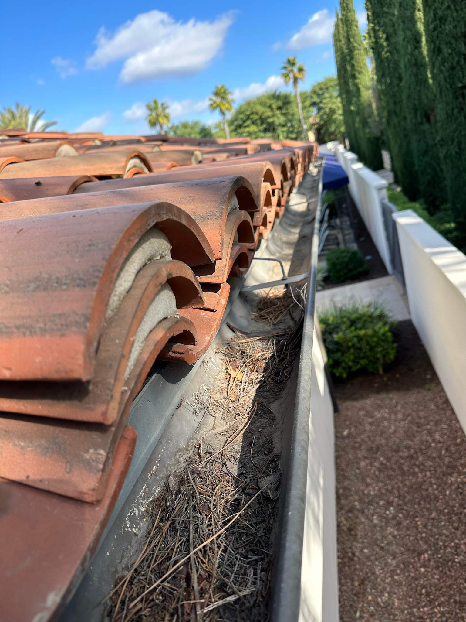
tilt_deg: -23.0
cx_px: 233
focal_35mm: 24
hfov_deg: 56.8
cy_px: 311
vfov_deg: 71.6
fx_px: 431
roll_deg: +16.5
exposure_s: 1/1198
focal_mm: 6.86
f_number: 1.78
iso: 80
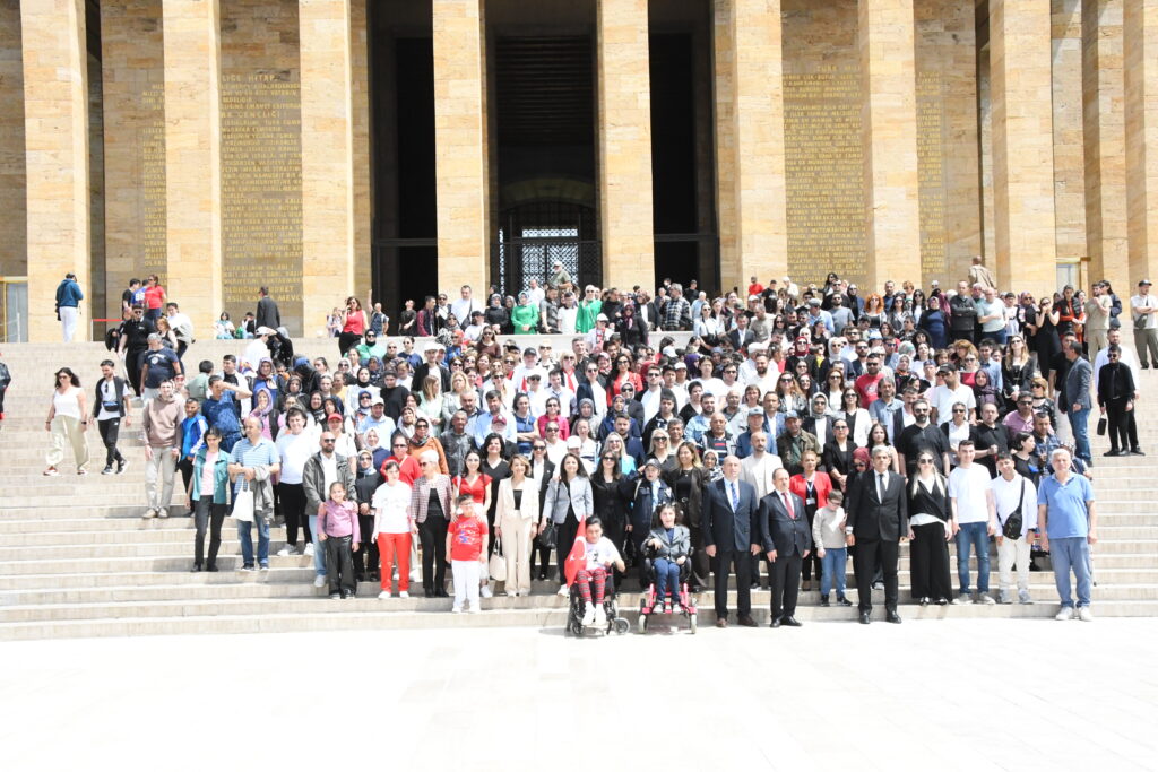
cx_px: 579
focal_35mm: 42
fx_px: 1351
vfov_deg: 31.9
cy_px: 386
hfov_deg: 46.4
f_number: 18
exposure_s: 1/1250
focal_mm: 28
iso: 3200
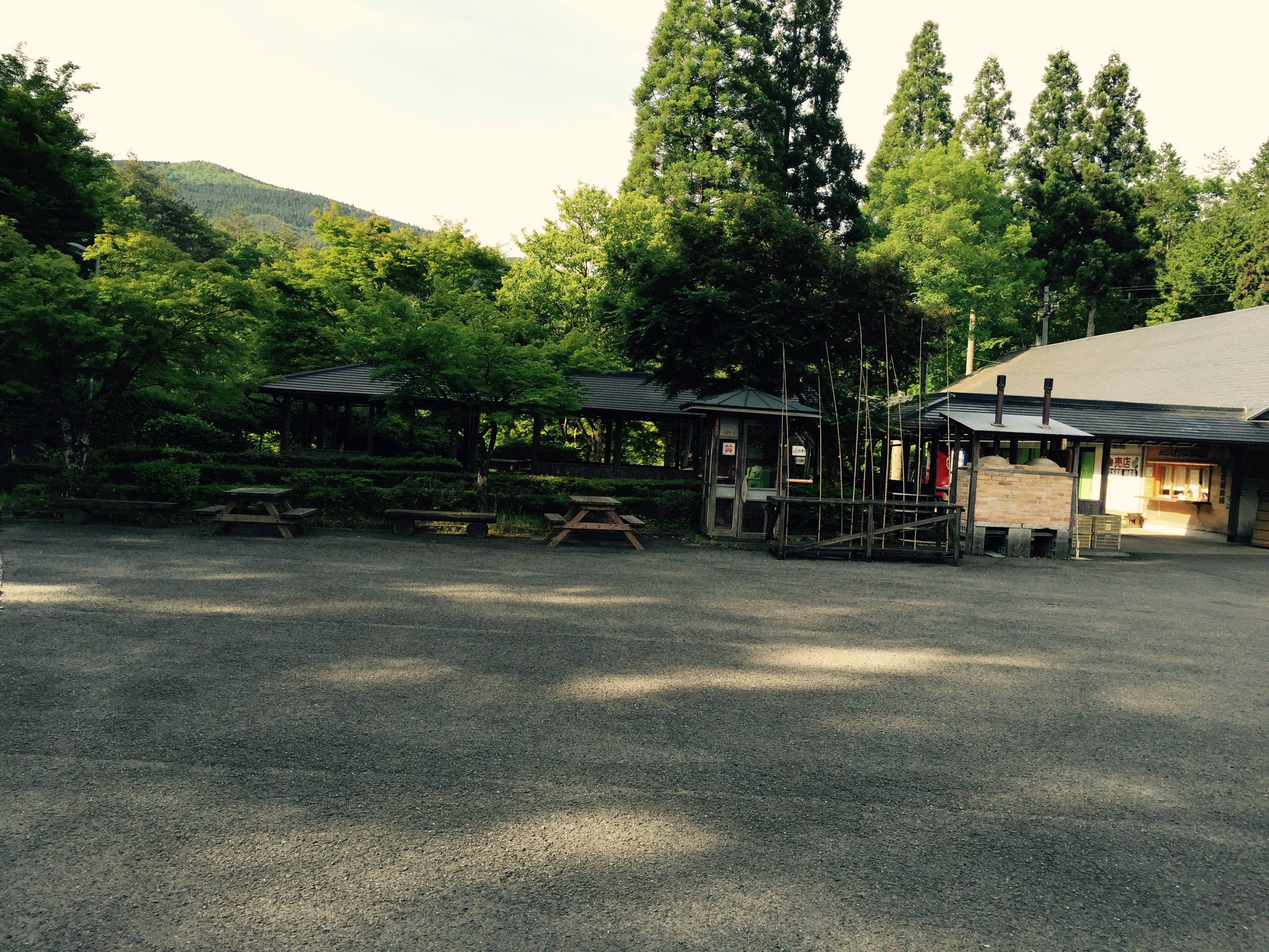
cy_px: 476
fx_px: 1063
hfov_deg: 61.7
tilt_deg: -0.2
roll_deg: -4.0
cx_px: 634
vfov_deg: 48.2
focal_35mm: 29
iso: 32
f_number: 2.2
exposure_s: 1/549
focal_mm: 4.15
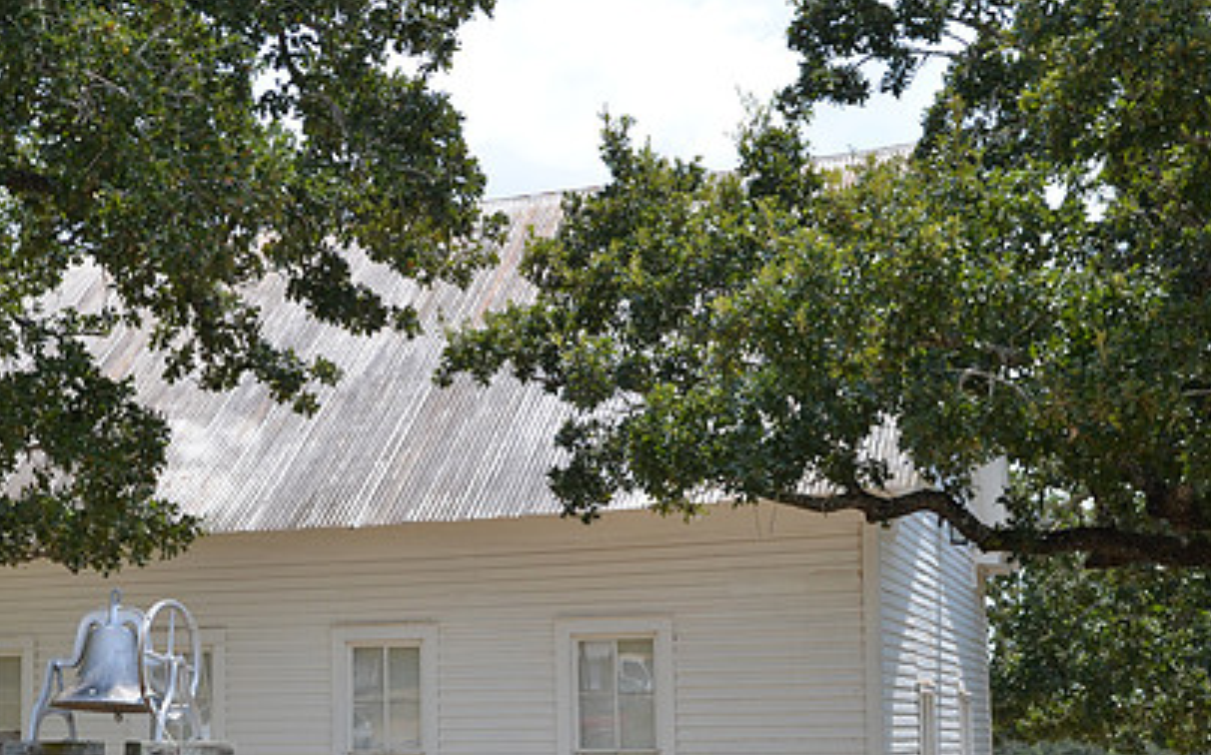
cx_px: 360
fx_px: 1880
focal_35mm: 57
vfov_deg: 22.5
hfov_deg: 35.2
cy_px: 545
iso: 200
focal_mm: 26
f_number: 6.3
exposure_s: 1/160
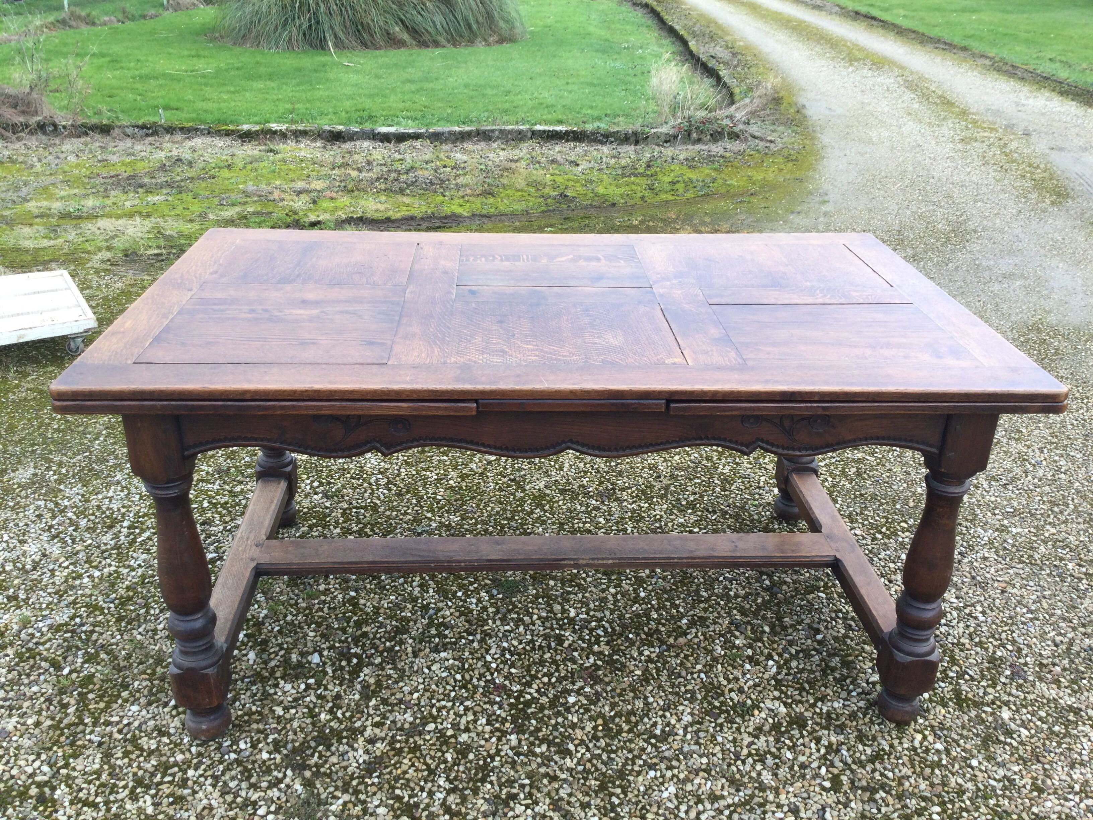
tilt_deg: -26.8
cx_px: 546
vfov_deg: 45.4
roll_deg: -2.5
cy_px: 410
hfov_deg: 58.4
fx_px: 979
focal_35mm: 31
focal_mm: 3.3
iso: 25
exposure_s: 1/50
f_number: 2.4
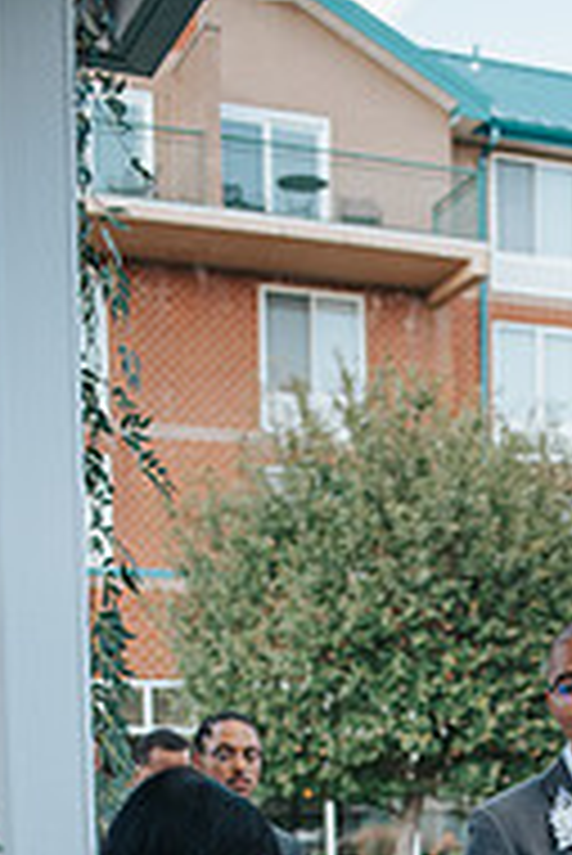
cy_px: 1008
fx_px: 1974
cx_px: 644
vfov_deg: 22.6
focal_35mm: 83
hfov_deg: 16.0
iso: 280
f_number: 3.2
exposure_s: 1/1250
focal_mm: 35
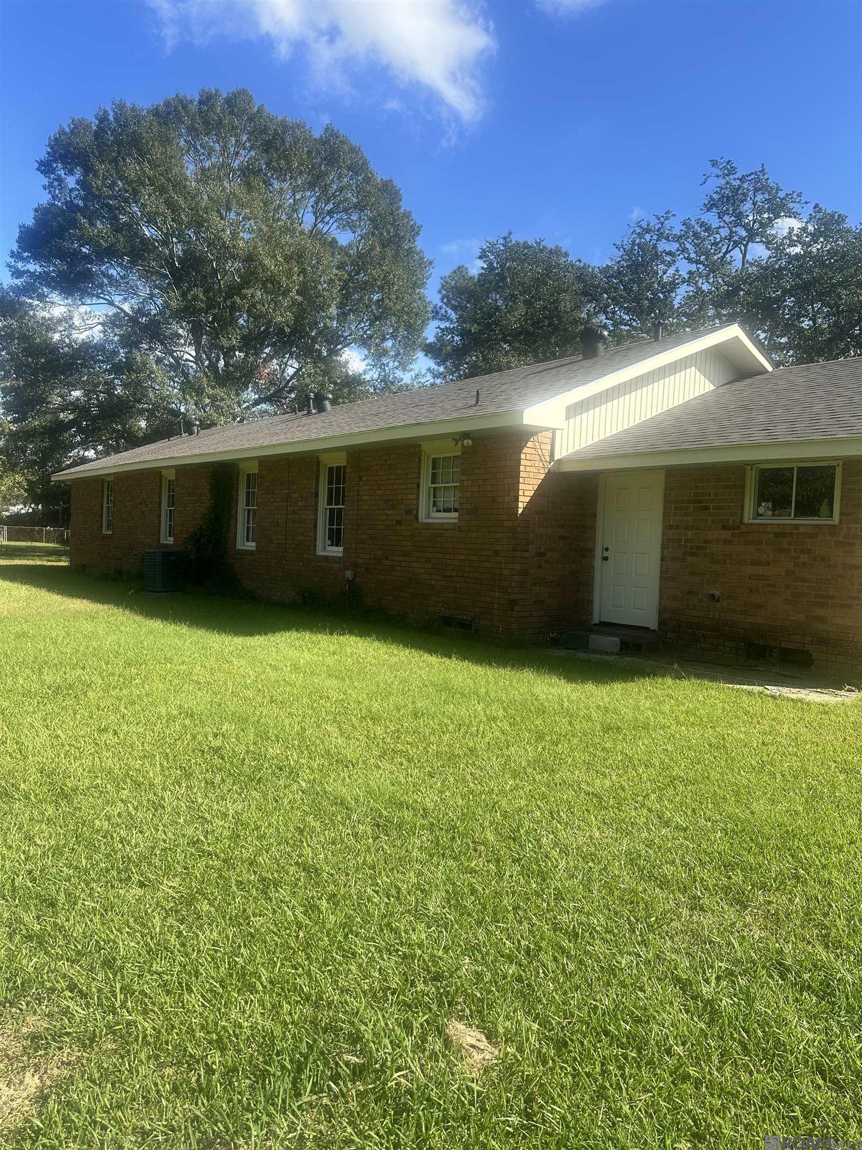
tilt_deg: -0.4
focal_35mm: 24
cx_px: 431
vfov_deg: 71.6
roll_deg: -3.4
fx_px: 797
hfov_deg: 56.8
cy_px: 575
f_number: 1.78
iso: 80
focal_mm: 6.86
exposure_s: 1/2353
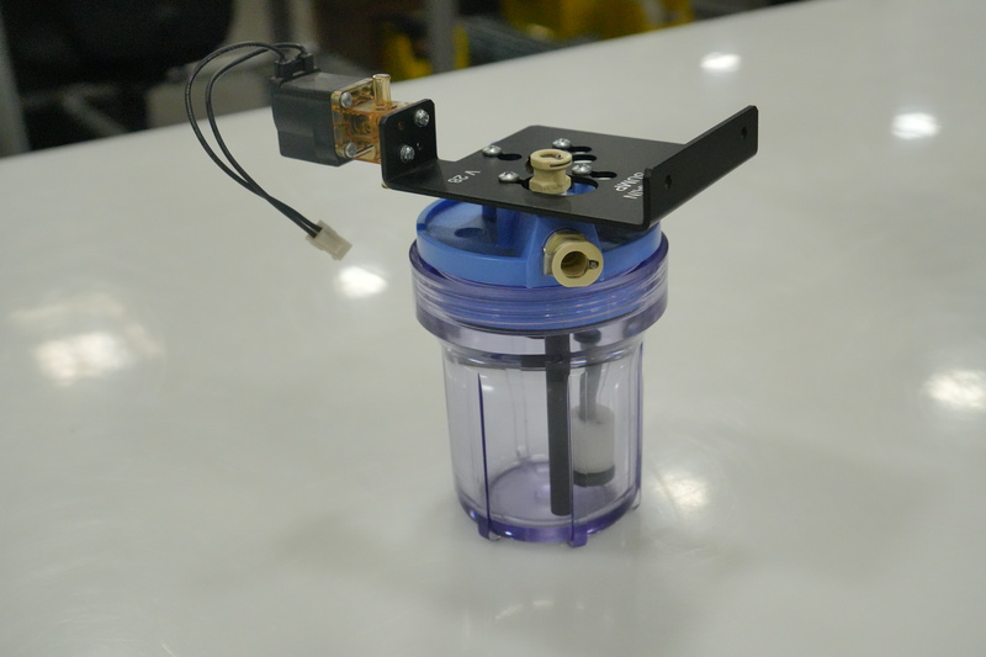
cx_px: 493
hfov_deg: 43.6
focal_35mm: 45
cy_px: 328
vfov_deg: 29.9
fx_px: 1232
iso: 4000
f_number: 4
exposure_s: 1/3200
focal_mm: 30
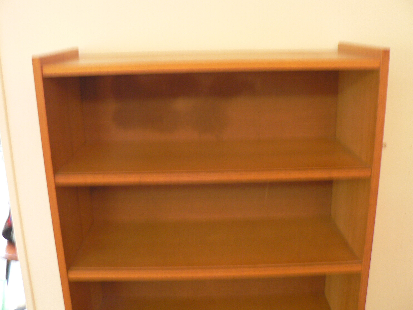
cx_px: 206
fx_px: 430
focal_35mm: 36
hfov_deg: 51.4
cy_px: 155
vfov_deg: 39.7
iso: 200
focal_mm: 6
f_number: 2.8
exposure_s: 1/15
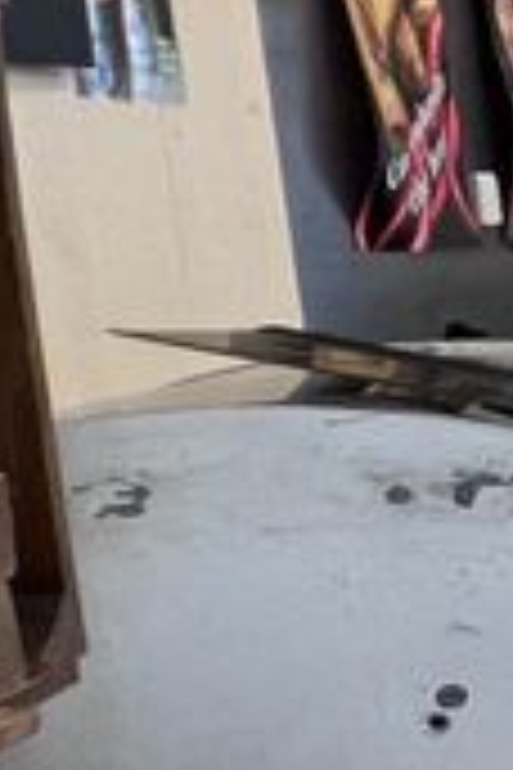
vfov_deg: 23.1
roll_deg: +0.9
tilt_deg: -6.2
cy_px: 376
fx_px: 1881
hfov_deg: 7.2
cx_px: 2295
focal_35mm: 88
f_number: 1.8
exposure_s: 1/100
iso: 125
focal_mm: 1.57
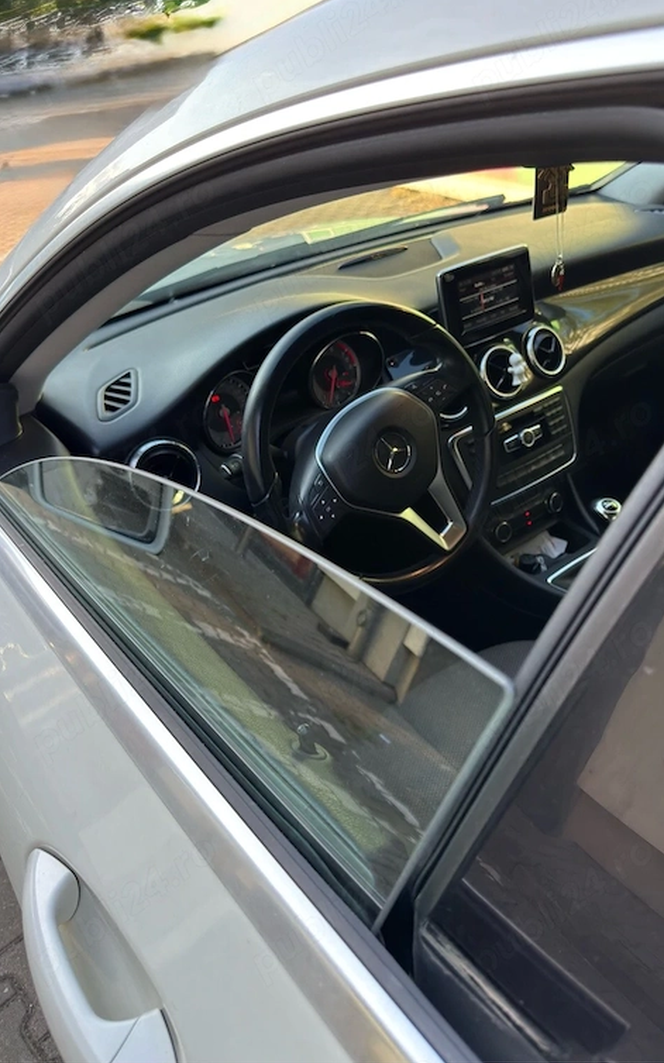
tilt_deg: -28.7
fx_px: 782
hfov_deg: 45.7
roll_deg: +6.4
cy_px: 502
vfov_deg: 68.3
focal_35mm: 27
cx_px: 399
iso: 100
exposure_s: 1/243
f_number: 1.78
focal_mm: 6.76
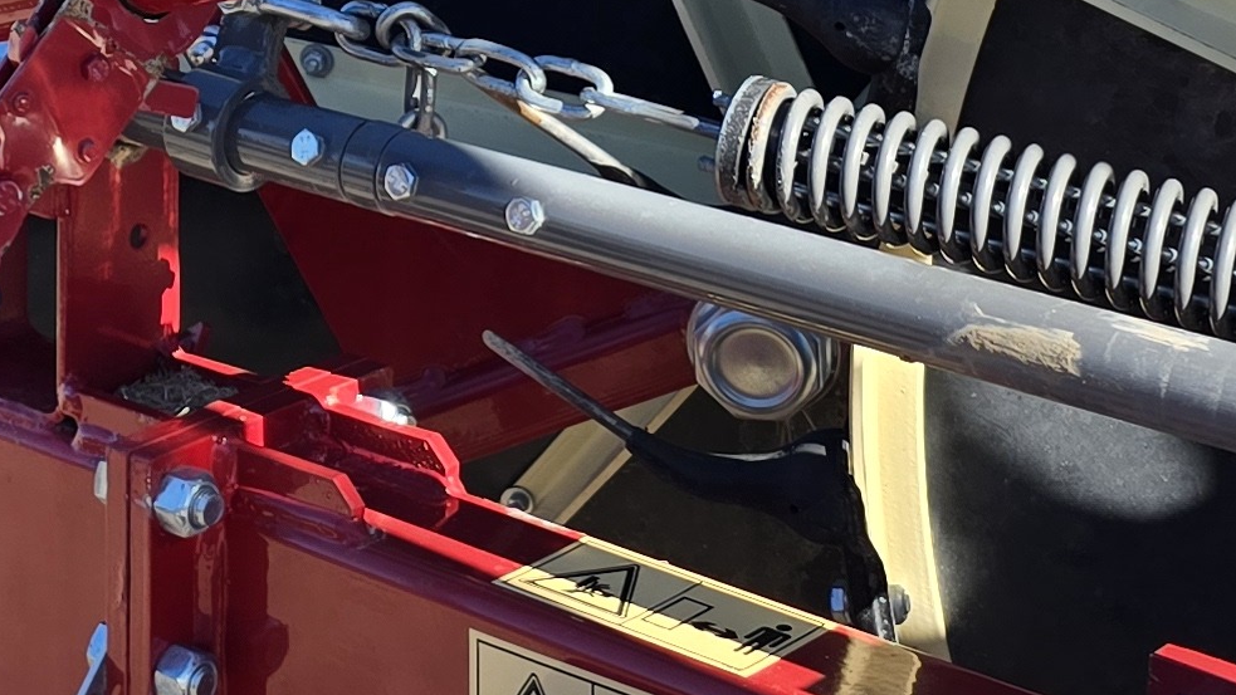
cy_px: -114
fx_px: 3343
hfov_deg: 20.7
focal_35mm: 102
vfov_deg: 11.7
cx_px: 269
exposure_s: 1/353
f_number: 1.7
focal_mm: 6.3
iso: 12
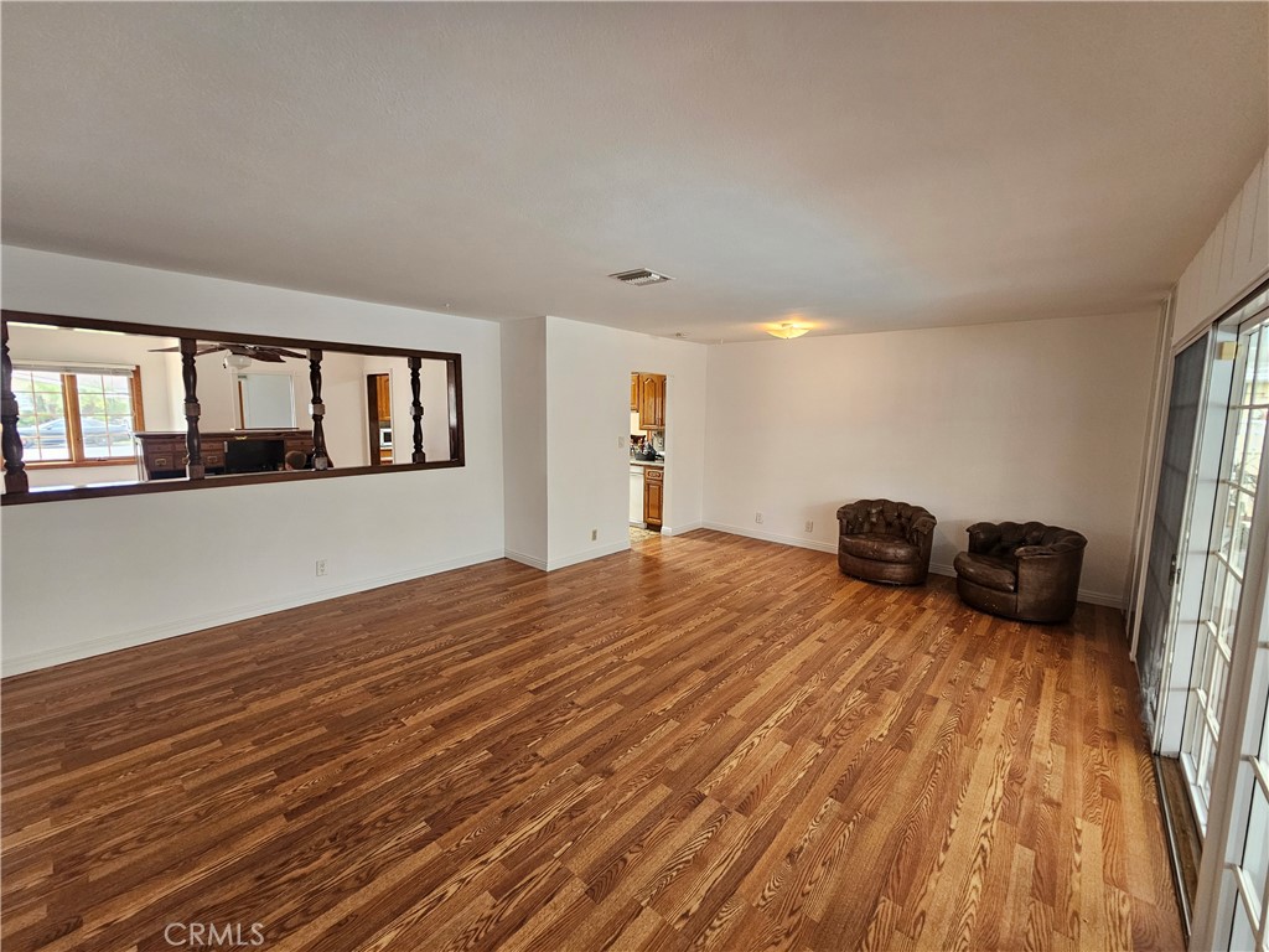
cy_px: 476
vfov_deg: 89.9
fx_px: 477
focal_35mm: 13
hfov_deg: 106.2
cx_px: 634
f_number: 2.2
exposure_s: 1/77.4
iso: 160
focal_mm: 2.2
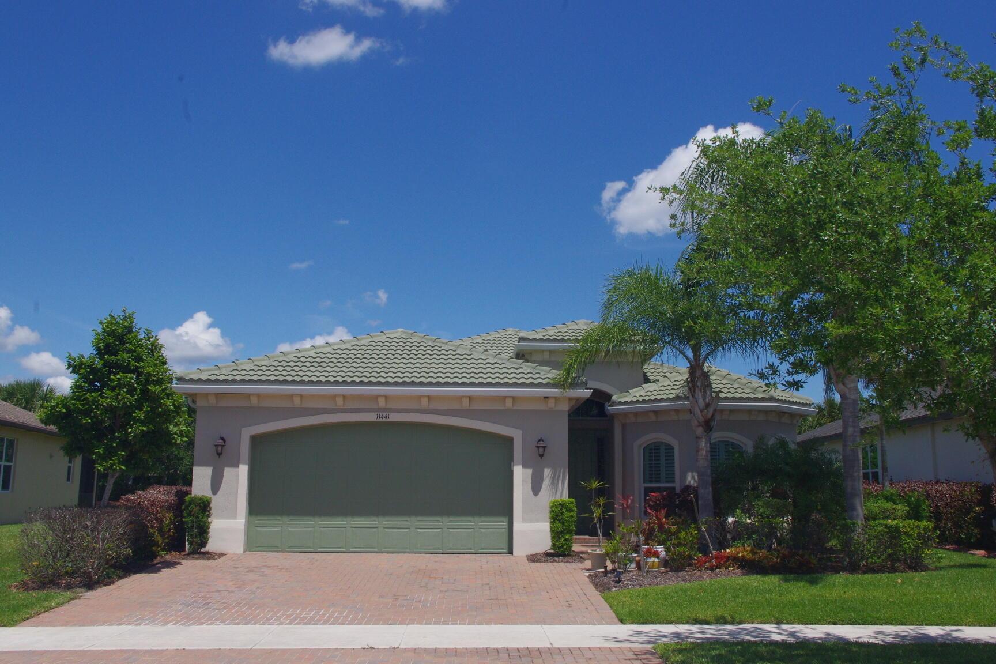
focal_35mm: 31
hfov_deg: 60.3
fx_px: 858
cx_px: 498
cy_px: 332
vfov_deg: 42.3
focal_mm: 21.25
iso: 400
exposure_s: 1/400
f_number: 14
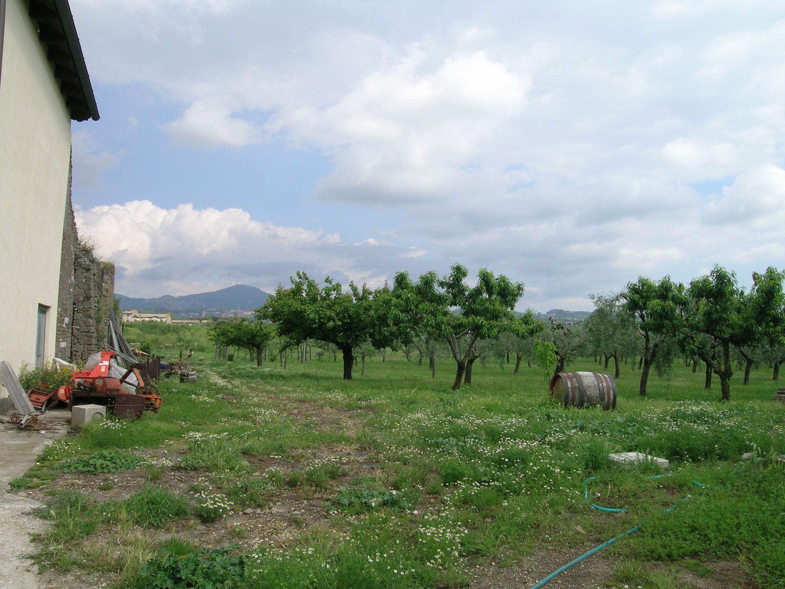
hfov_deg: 63.4
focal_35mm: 28
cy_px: 294
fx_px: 635
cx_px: 392
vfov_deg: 49.7
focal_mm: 5.8
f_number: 7.1
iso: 50
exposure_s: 1/217
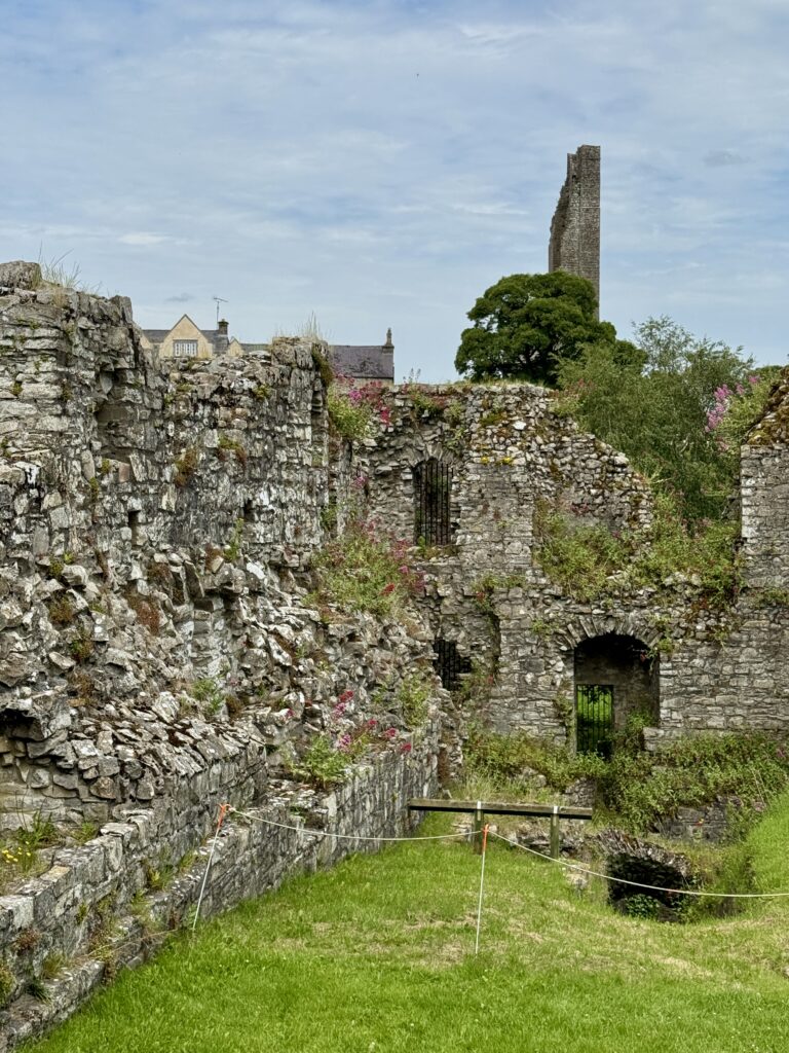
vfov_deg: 39.7
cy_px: 526
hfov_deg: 30.3
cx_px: 394
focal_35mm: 48
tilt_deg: -2.0
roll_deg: -2.2
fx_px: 1459
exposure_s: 1/5848
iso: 64
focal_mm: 6.76
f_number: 1.78
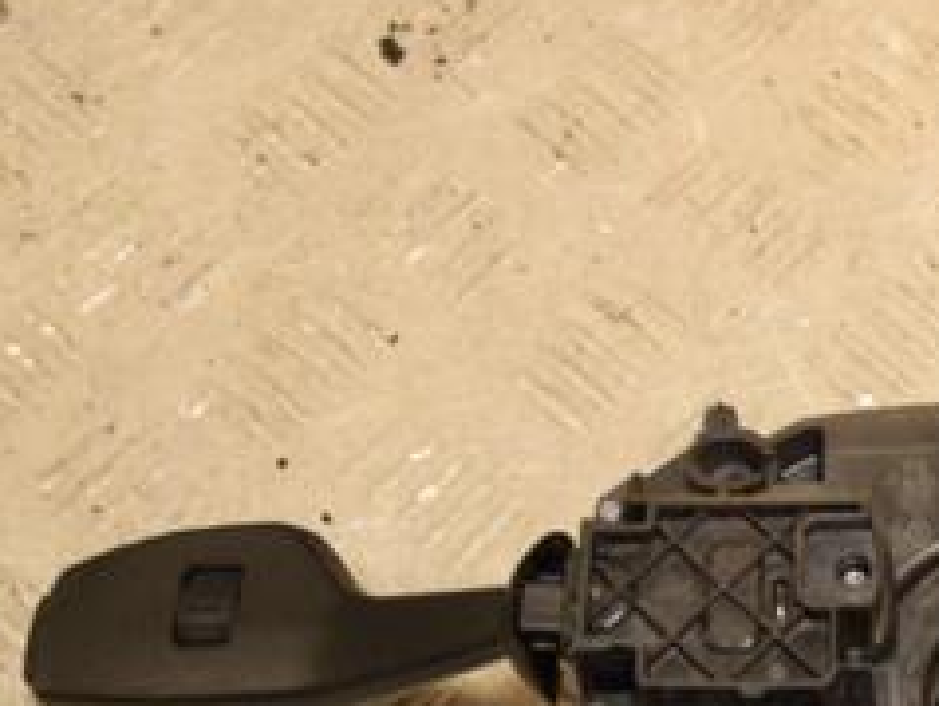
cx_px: 982
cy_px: 674
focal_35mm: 109
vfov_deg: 13.5
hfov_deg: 17.5
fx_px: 2960
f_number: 7.1
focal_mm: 30
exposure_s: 1/200
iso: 800
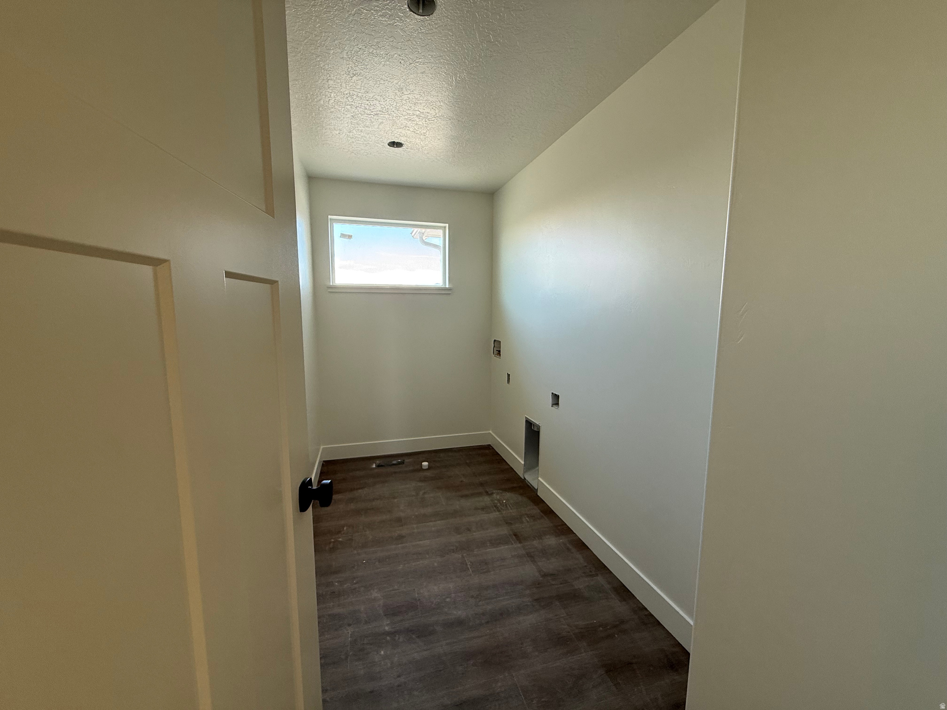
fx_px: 383
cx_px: 474
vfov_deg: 85.7
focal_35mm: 14
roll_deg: +0.3
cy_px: 355
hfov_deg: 102.1
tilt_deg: -6.5
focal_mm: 2.22
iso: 125
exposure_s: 1/99
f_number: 2.2
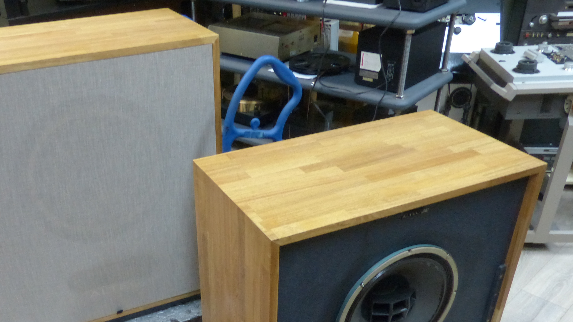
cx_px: 221
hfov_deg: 53.5
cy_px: 254
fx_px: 562
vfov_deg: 31.2
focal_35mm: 37
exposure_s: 1/10
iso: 400
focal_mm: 4.5
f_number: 4.5
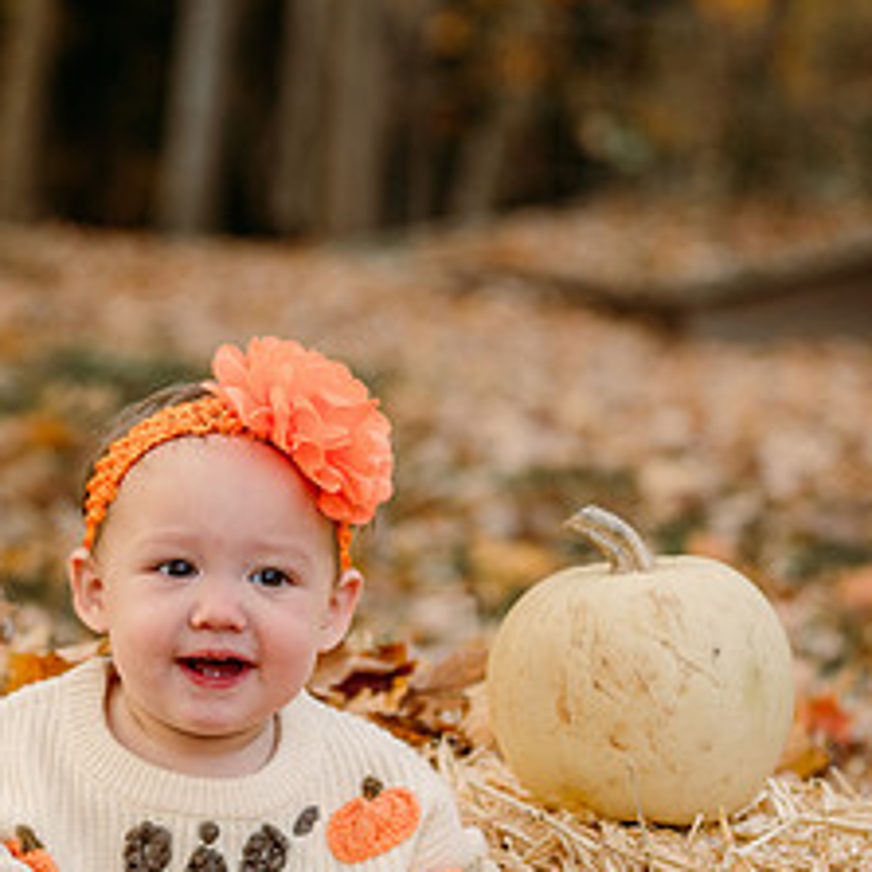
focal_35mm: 137
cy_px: 686
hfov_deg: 12.7
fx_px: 3904
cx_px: 156
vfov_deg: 12.7
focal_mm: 62
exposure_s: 1/500
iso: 250
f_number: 2.5
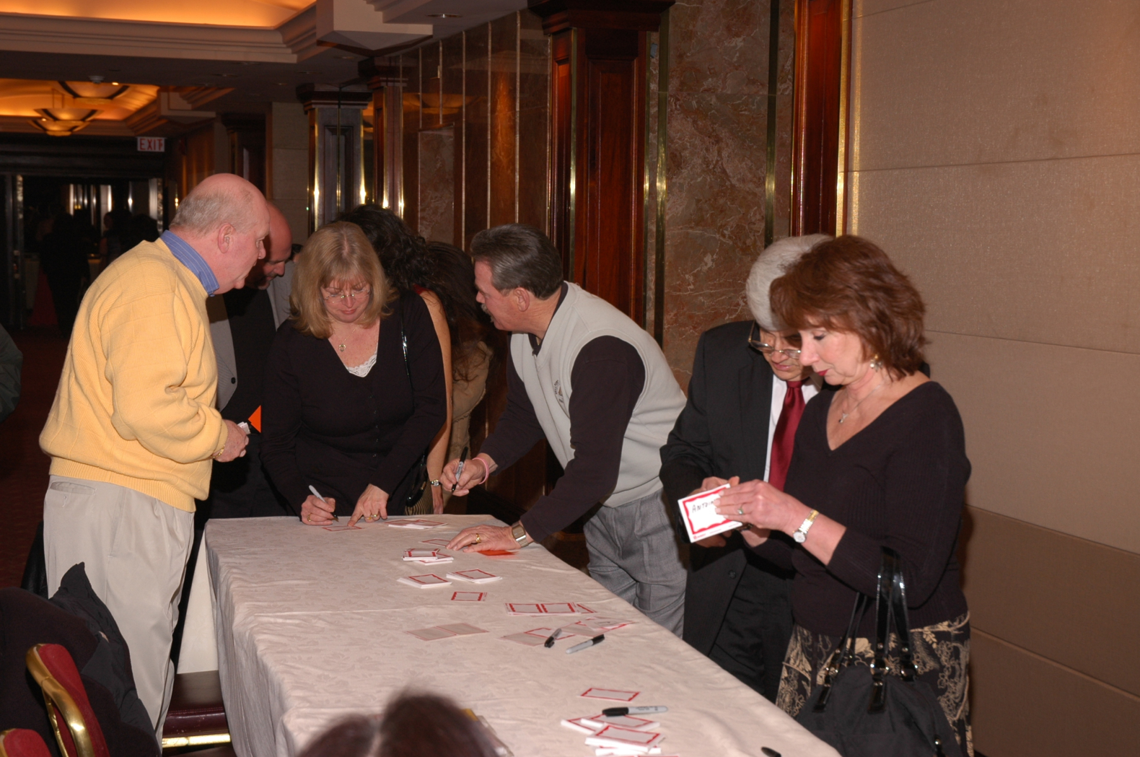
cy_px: 378
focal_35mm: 60
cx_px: 570
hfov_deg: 33.4
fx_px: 1898
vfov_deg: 22.6
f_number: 6.3
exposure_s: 1/50
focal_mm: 40
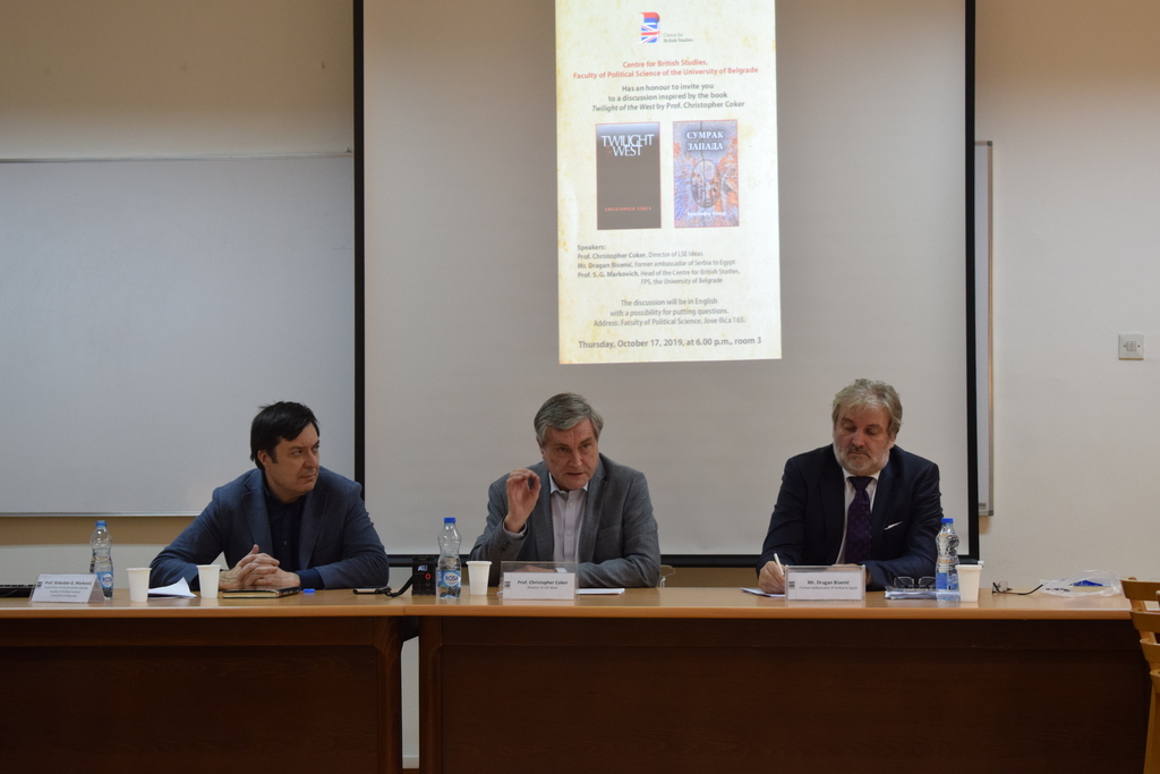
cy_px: 387
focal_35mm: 82
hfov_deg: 24.6
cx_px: 580
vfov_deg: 16.6
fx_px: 2659
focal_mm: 55
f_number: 5.6
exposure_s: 1/30
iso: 1000
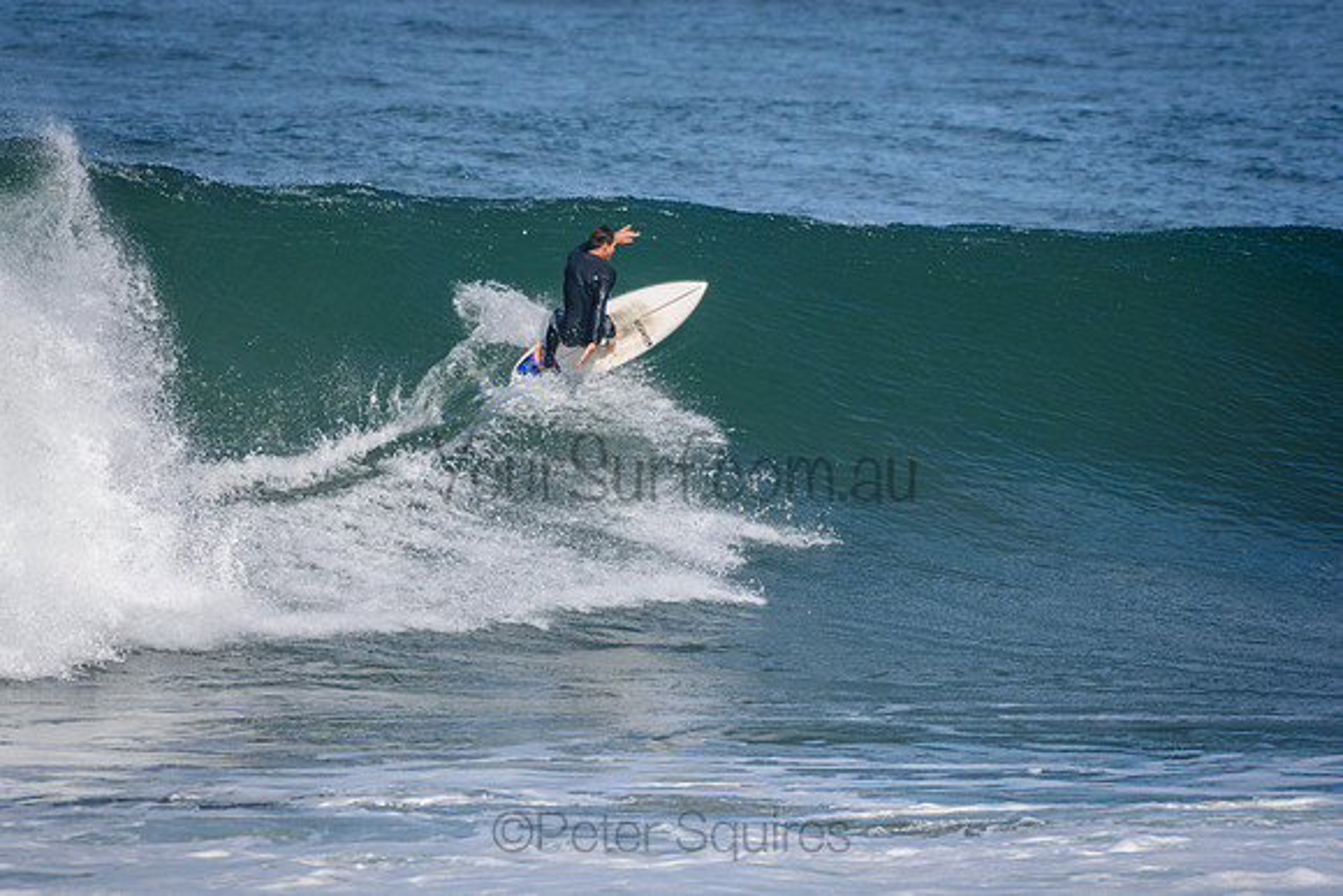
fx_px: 23507
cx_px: 672
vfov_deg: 2.2
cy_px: 448
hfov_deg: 3.3
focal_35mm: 630
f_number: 5.6
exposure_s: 1/2000
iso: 280
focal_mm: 420
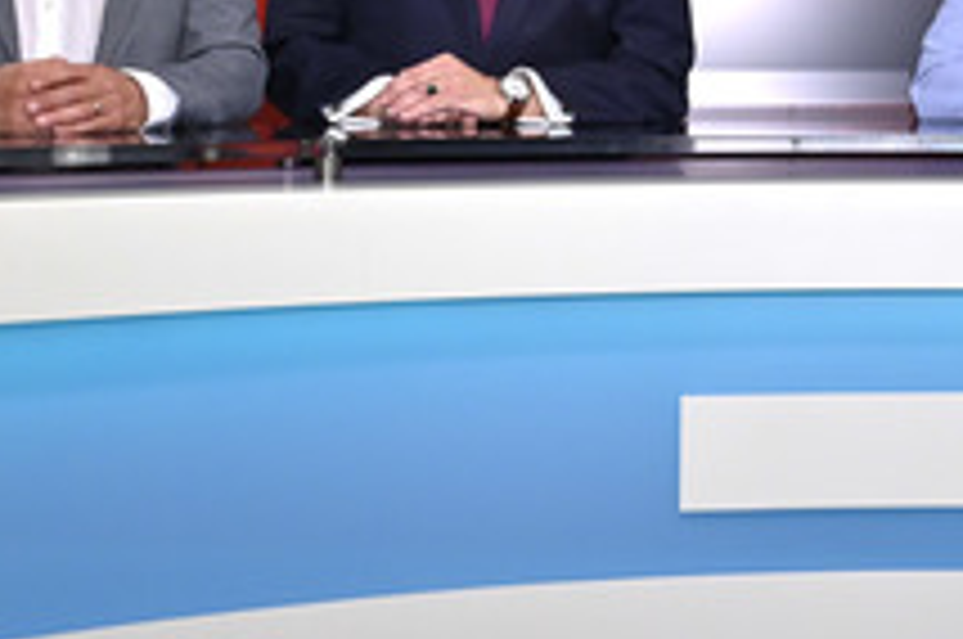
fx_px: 1576
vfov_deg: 22.3
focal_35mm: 59
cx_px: 758
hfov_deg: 33.1
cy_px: 58
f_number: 5
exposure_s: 1/200
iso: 1000
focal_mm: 28
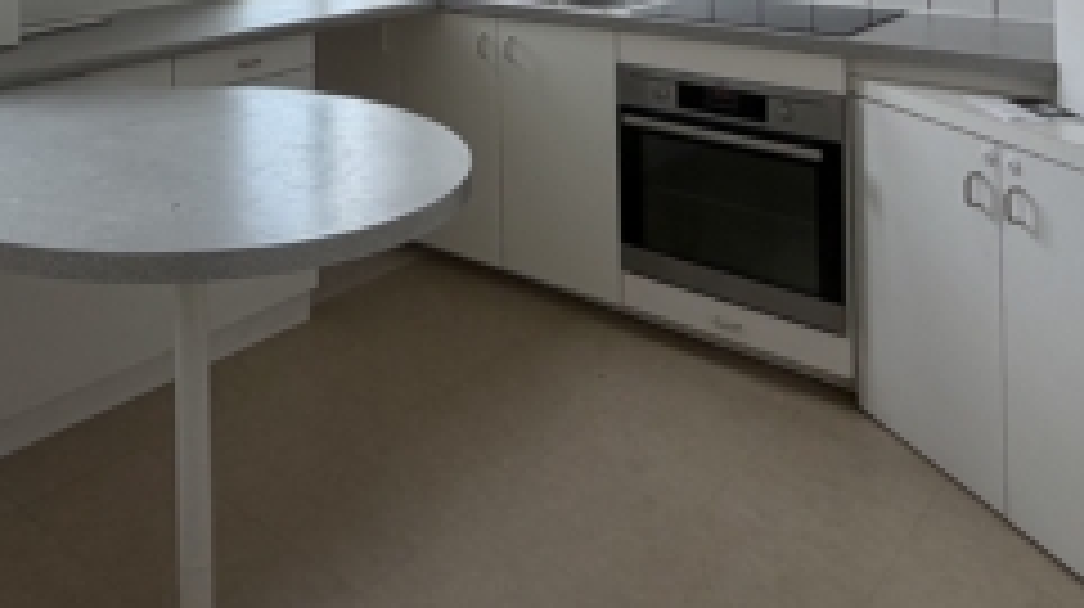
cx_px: 252
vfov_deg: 27.4
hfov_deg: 51.4
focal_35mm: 37
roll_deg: +1.0
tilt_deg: +0.8
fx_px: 1062
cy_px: -153
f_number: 2.2
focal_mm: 2.22
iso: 64
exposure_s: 1/178
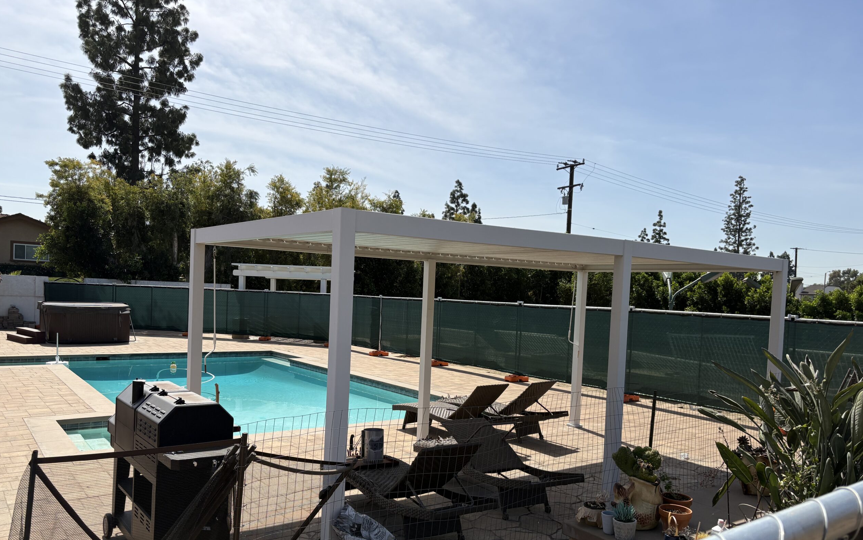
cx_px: 430
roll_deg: -1.5
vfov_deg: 44.4
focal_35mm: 28
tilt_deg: +0.8
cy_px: 316
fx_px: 659
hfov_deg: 66.5
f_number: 1.6
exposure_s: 1/5348
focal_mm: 5.96
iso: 50
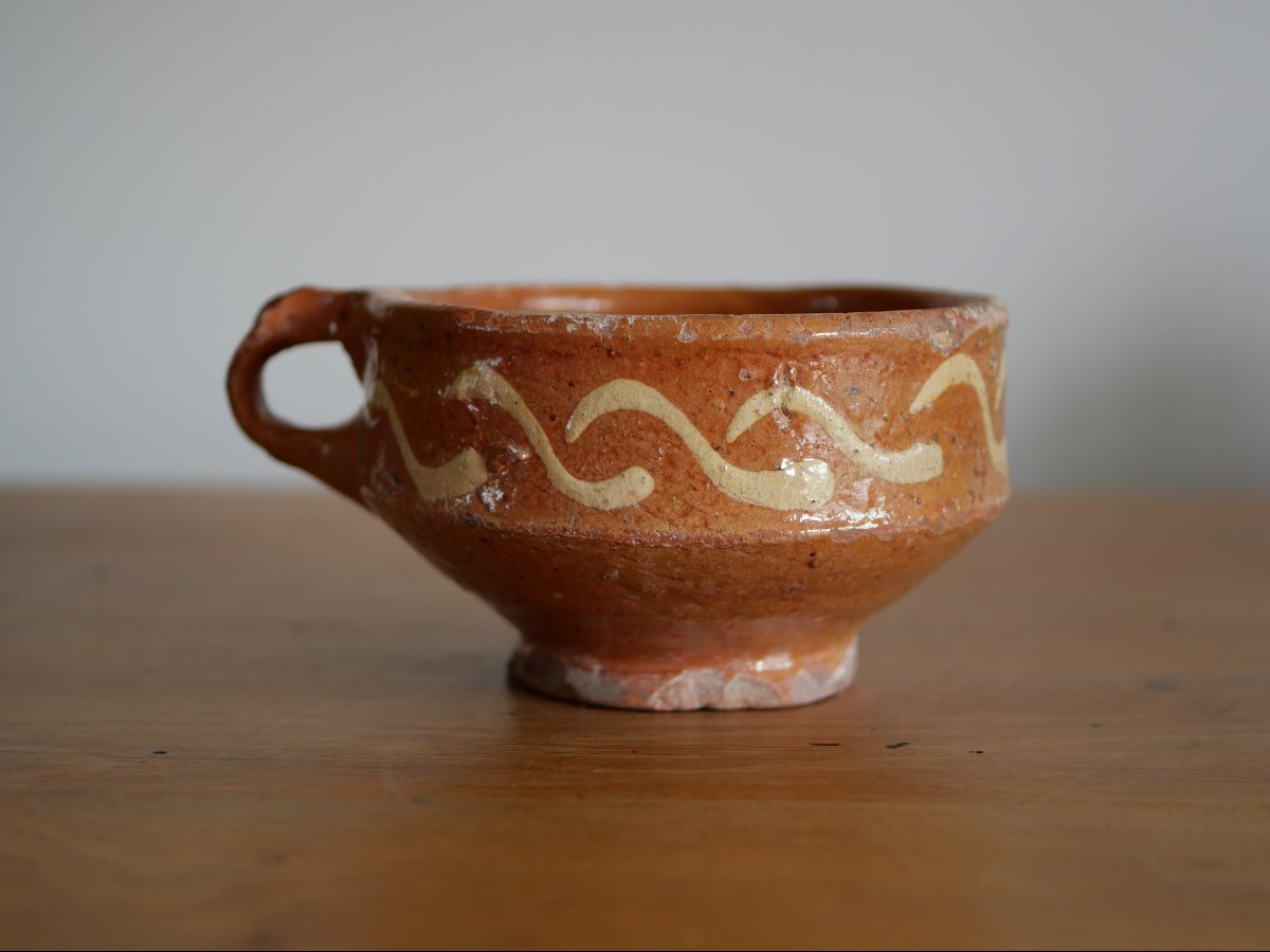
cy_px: 476
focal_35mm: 60
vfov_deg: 24.4
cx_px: 635
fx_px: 2201
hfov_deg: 32.2
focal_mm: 30
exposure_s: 1/80
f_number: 2.8
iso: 200
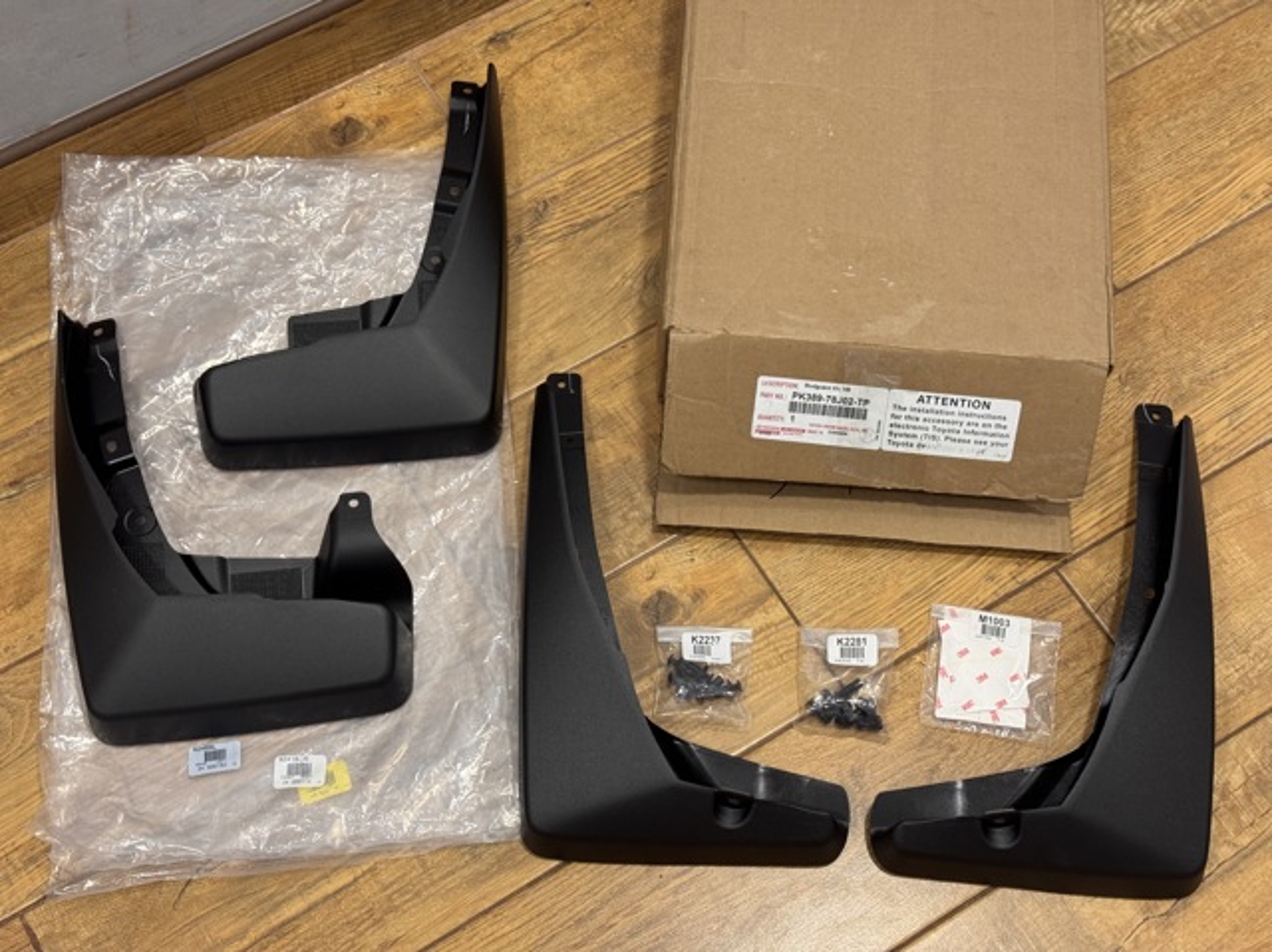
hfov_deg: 39.7
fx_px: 1762
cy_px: 476
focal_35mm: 48
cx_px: 636
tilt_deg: -65.8
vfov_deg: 30.2
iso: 200
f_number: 1.78
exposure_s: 1/60
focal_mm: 6.76
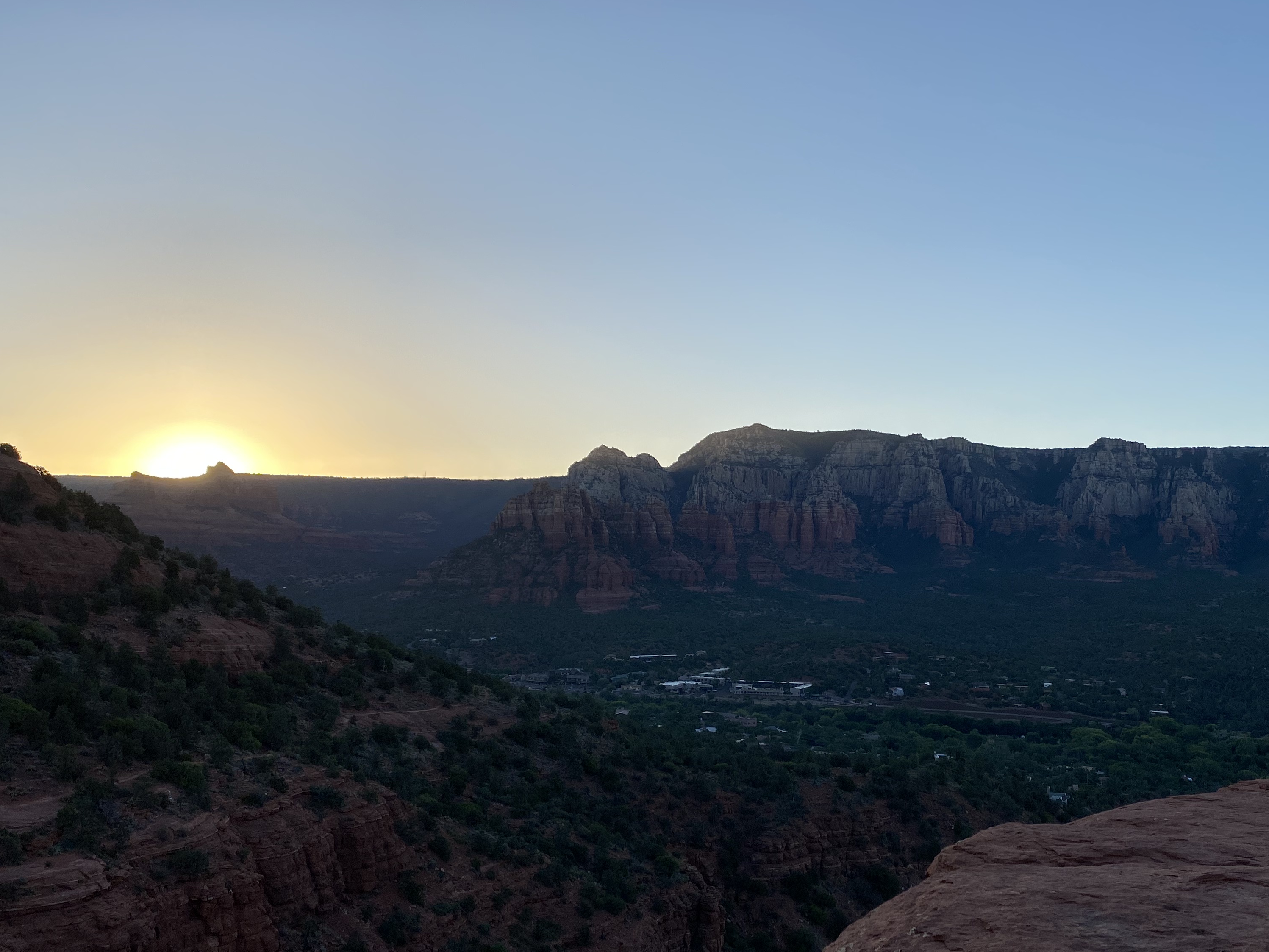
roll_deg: -1.2
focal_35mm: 35
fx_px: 1283
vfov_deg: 40.6
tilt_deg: +3.4
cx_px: 715
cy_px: 540
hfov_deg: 52.5
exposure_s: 1/1565
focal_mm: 4.25
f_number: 1.8
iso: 32
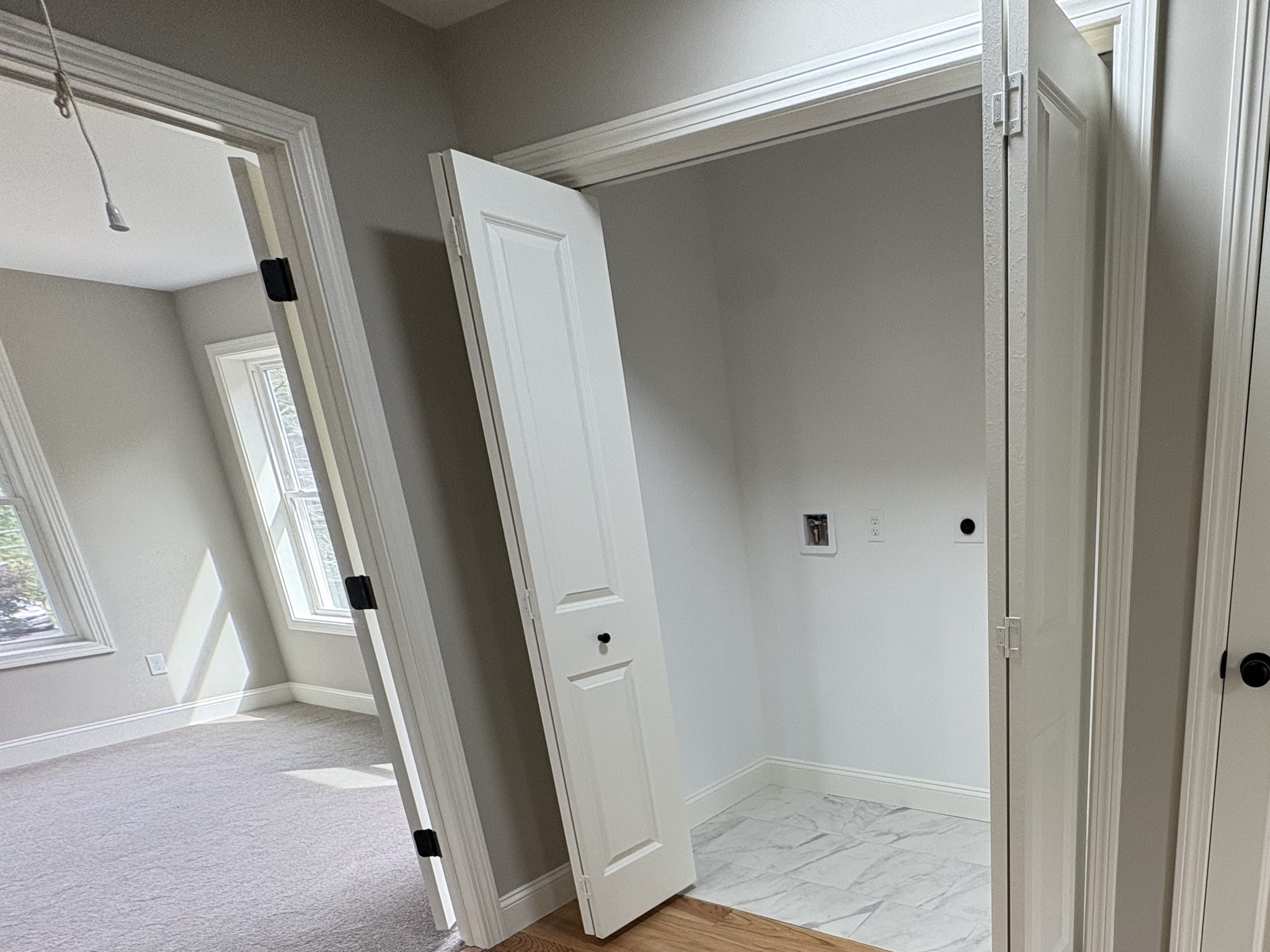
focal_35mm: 21
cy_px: 713
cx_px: 948
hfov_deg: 73.6
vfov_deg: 60.0
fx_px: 770
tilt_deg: -17.8
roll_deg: +2.6
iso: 125
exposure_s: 1/60
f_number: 2.2
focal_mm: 2.22
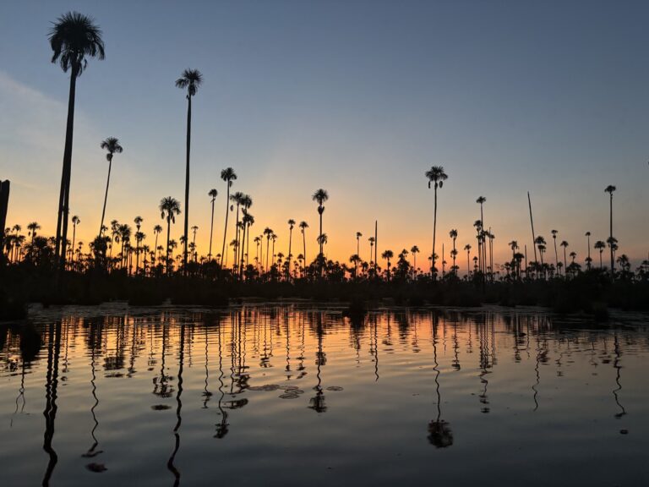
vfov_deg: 53.1
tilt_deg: +3.2
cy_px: 244
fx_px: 487
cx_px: 324
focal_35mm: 26
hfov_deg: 67.3
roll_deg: -0.8
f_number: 1.6
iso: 400
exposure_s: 1/60
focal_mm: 5.96
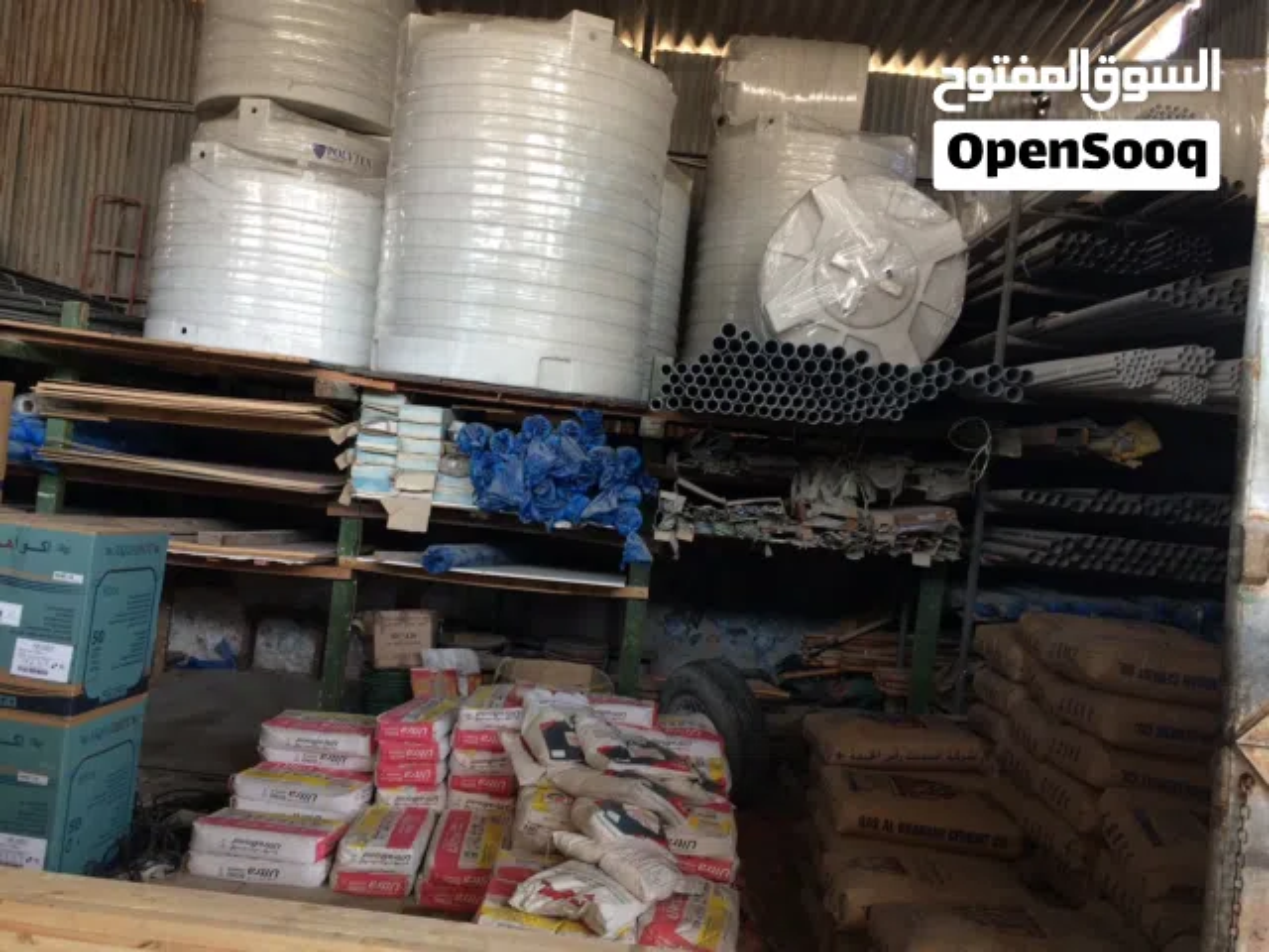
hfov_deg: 61.7
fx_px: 1063
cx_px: 634
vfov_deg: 48.2
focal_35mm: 29
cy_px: 476
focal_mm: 4.15
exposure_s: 1/50
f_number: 2.2
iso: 40
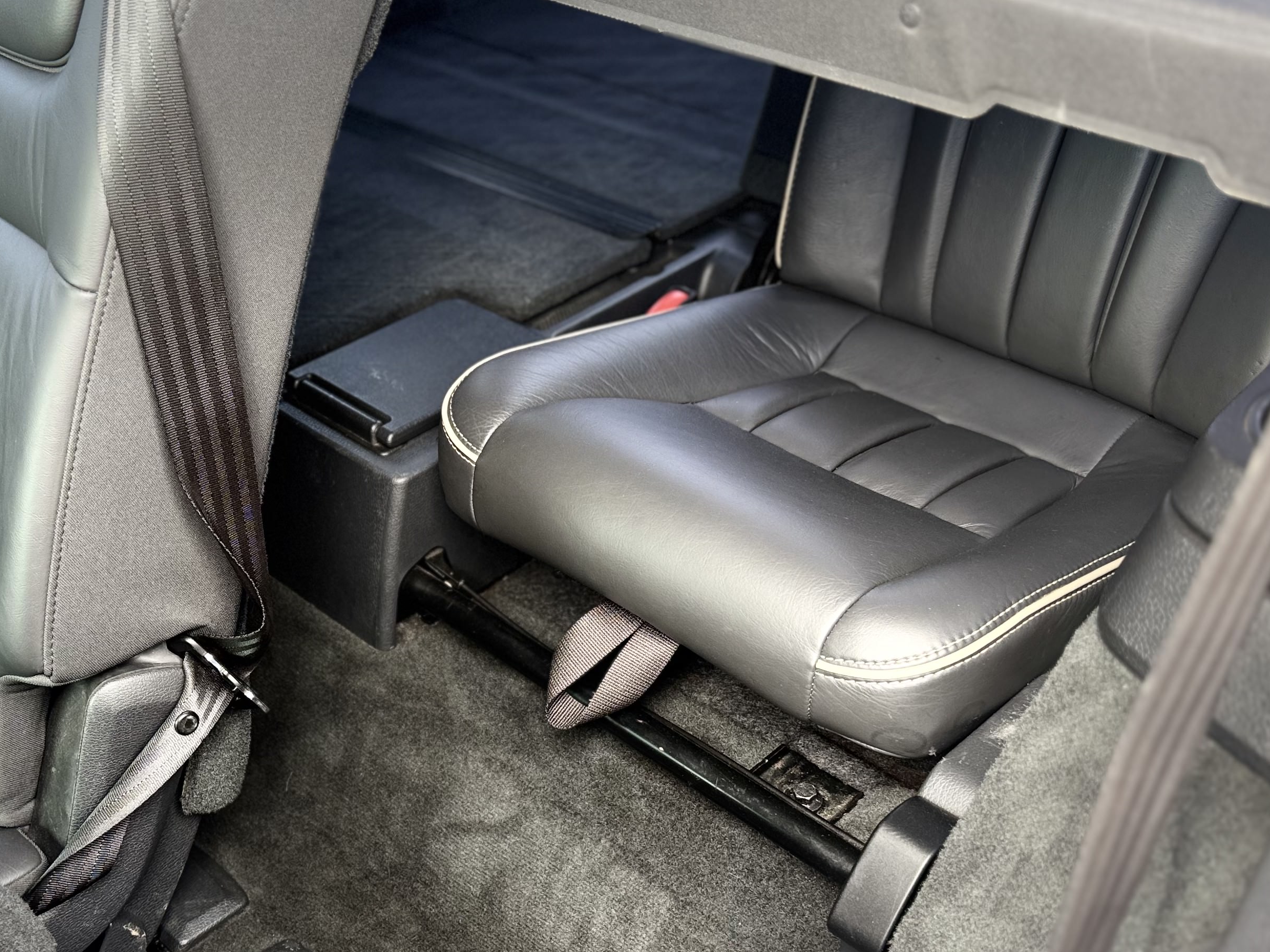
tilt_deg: -41.9
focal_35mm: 40
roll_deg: +6.9
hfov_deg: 46.2
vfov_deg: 35.6
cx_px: 443
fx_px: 1467
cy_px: 634
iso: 80
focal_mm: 6.76
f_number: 1.78
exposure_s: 1/121
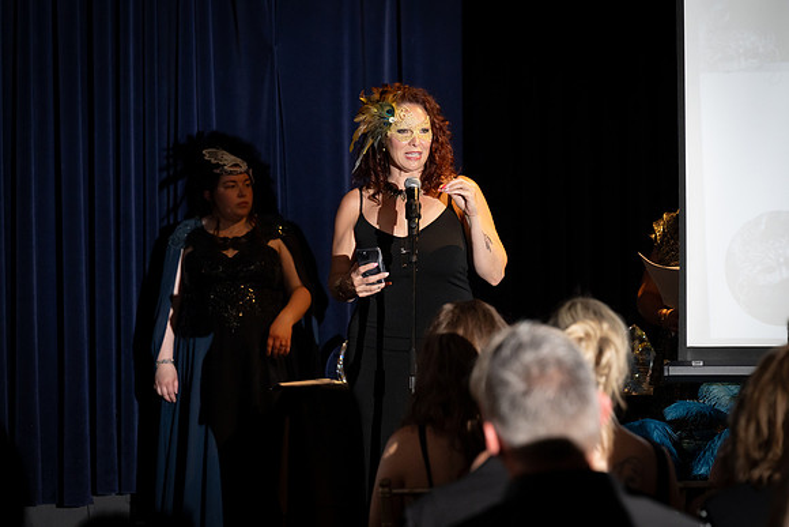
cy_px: 264
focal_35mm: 150
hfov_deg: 13.7
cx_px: 394
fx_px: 3288
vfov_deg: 9.2
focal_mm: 150
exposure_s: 1/200
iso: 2500
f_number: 5
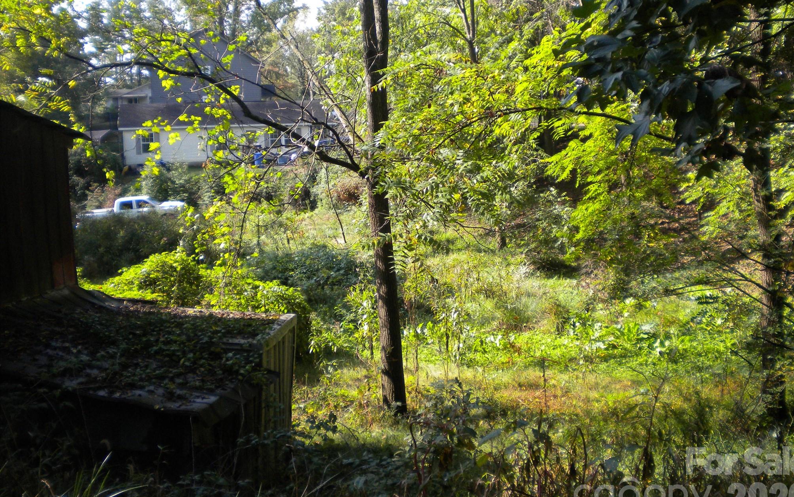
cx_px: 406
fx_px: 822
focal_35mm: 38
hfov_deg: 51.5
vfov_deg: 33.6
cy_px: 220
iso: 178
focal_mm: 6.3
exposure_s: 1/494
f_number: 3.1
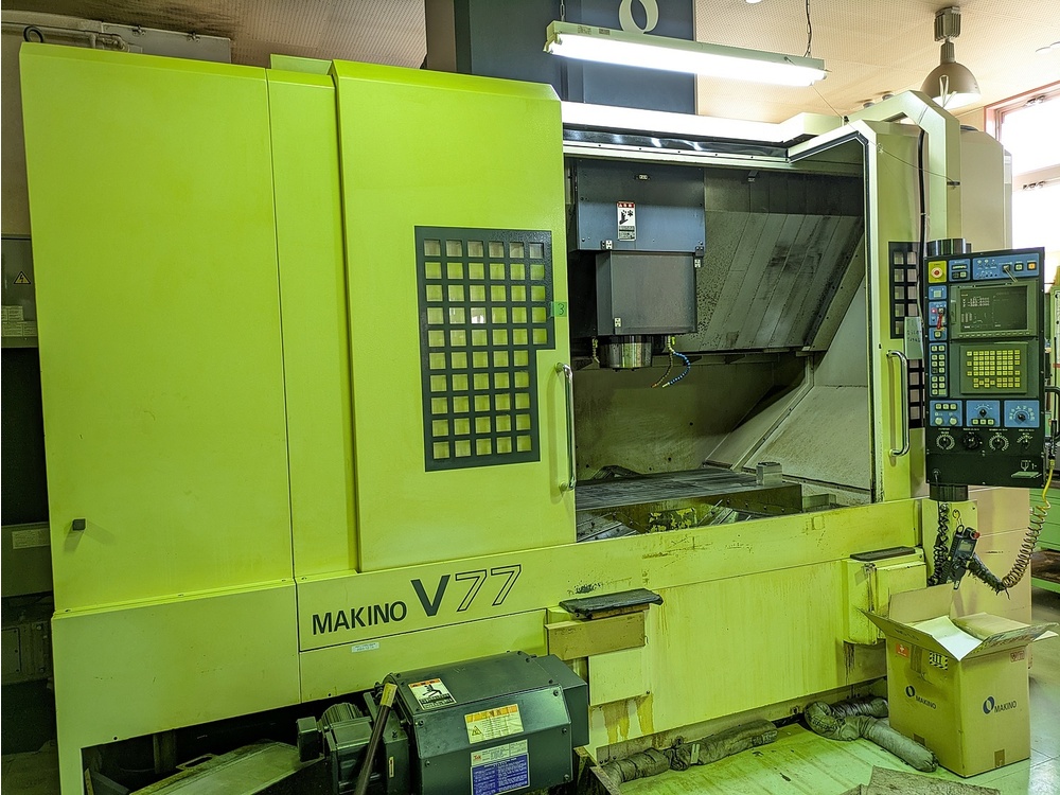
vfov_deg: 54.9
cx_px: 530
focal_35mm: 25
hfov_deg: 69.4
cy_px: 398
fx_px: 766
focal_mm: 5.43
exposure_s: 1/50
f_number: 1.89
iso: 214
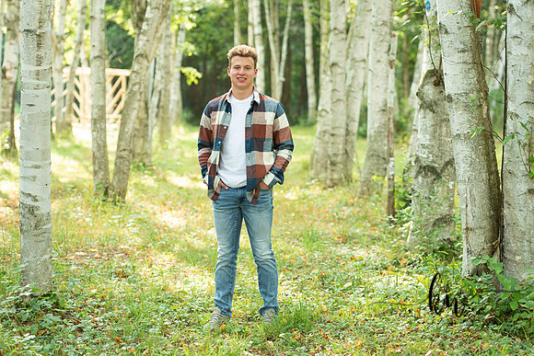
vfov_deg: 15.0
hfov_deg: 22.3
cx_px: 267
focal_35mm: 91
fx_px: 1352
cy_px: 178
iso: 400
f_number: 3.2
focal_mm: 90
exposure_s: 1/200
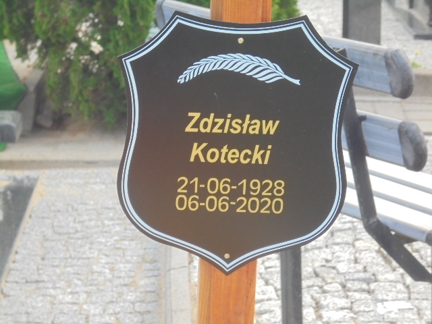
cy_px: 162
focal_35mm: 156
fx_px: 1947
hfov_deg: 12.7
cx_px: 216
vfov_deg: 9.5
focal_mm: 27.6
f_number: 6.5
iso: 320
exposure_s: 1/125
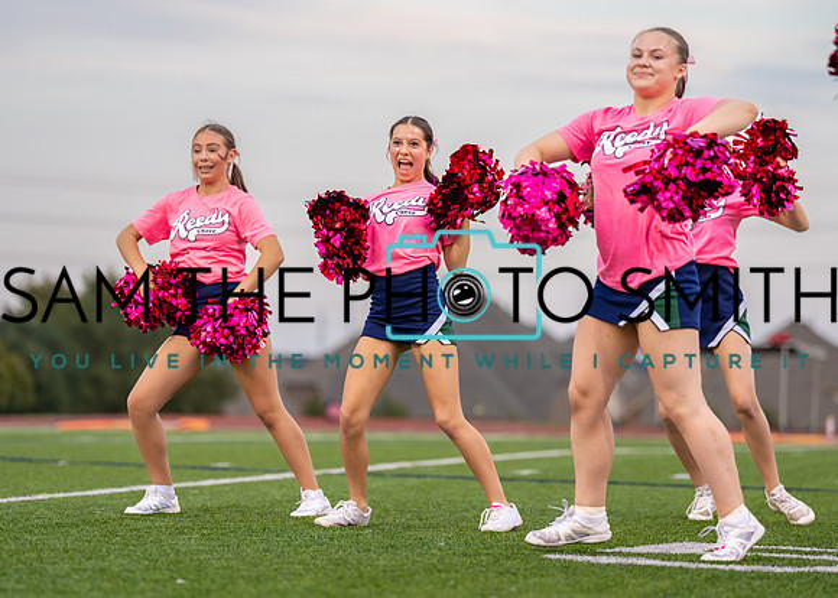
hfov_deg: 11.7
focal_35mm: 172
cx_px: 372
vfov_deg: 8.4
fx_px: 4088
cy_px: 273
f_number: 2.8
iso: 640
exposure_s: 1/2000
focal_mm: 144
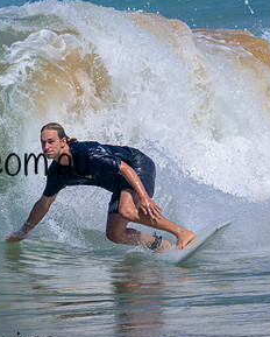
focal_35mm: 921
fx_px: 9180
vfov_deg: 2.1
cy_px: 140
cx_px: 88
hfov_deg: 1.7
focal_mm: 360
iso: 400
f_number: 11
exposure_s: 1/2000
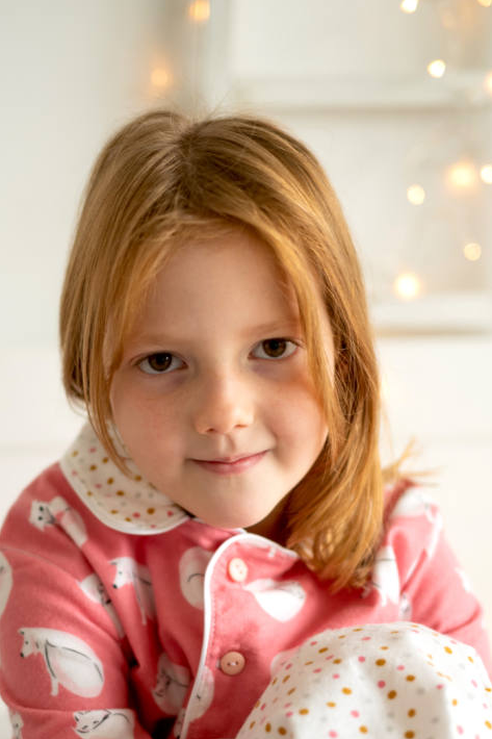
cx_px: 173
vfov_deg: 32.2
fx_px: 1272
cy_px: 472
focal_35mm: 62
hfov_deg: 21.8
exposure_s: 1/80
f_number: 2
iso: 125
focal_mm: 40
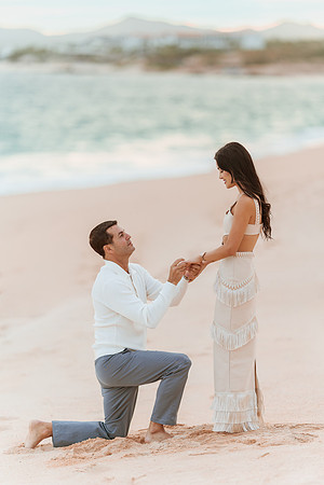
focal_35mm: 135
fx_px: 1822
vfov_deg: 15.2
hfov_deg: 10.2
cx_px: 162
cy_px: 242
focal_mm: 135
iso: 320
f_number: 1.8
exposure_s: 1/4000
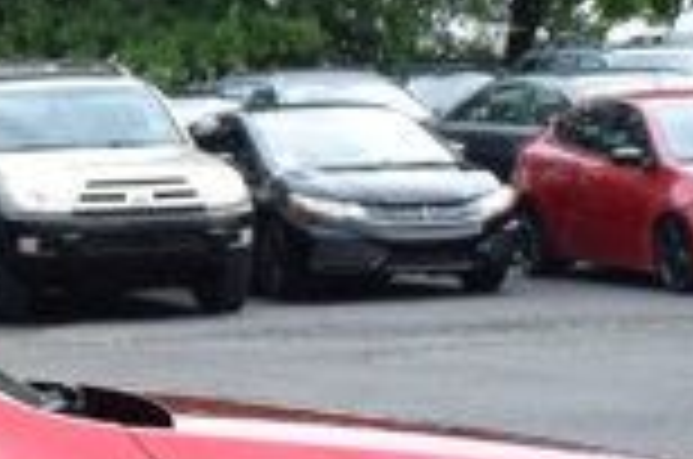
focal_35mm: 240
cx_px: -1008
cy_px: 423
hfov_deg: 7.9
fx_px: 4610
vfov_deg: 5.7
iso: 400
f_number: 9
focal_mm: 24
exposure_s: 1/100
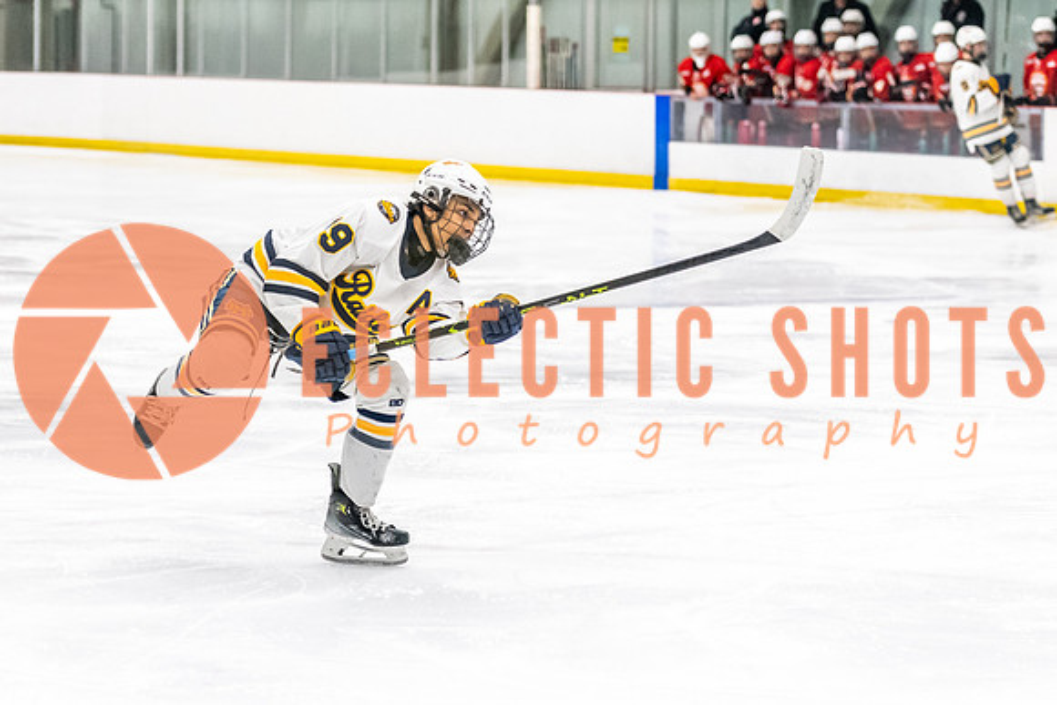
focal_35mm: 142
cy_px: 442
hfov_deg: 14.5
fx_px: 4162
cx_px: 491
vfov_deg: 9.7
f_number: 2.8
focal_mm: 85
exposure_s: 1/800
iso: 3200
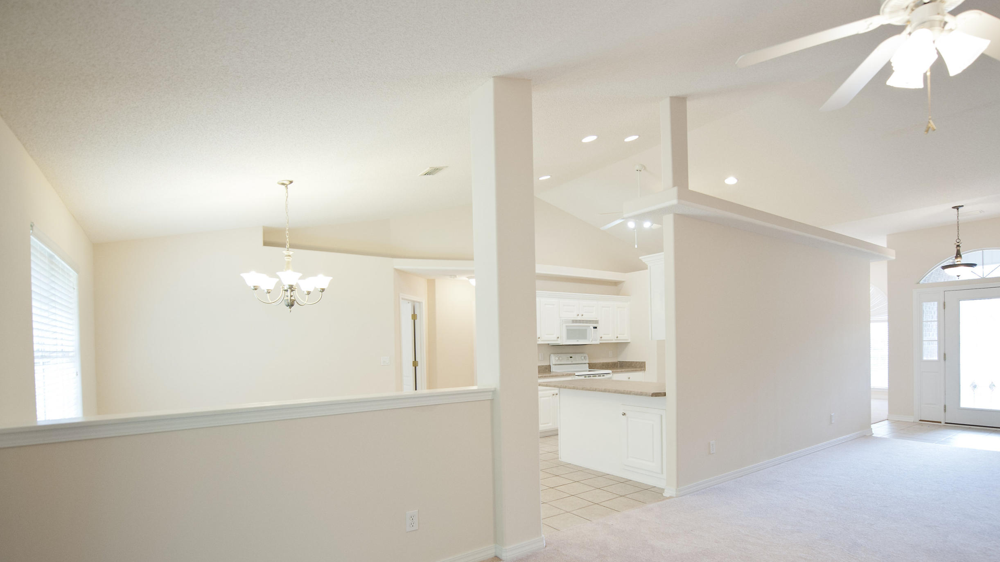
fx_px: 477
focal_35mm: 18
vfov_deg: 60.4
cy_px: 343
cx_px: 555
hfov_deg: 92.3
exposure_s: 1/100
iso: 800
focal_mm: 14
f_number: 2.8
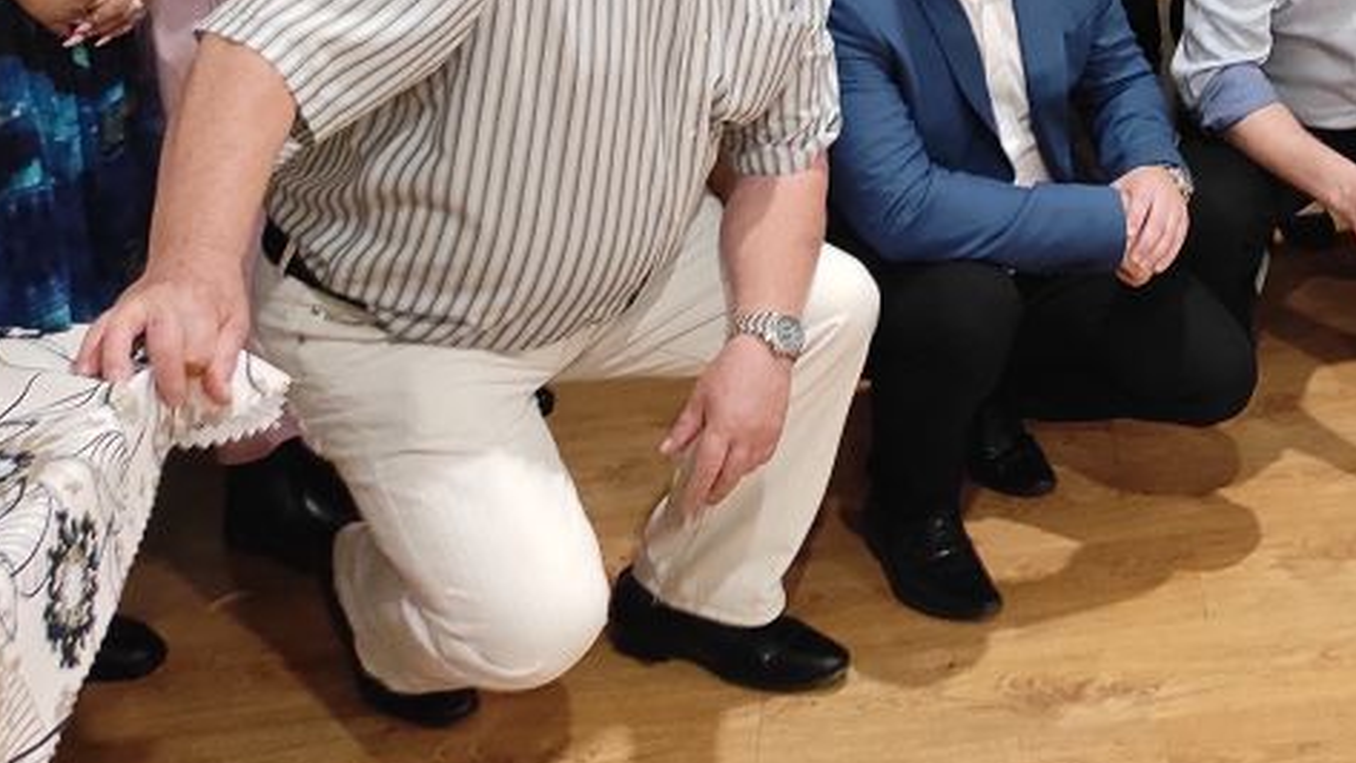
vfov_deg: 16.3
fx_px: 2481
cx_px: 1362
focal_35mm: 69
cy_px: -290
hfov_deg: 28.6
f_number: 1.89
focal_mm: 5.43
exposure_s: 1/20
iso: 1413
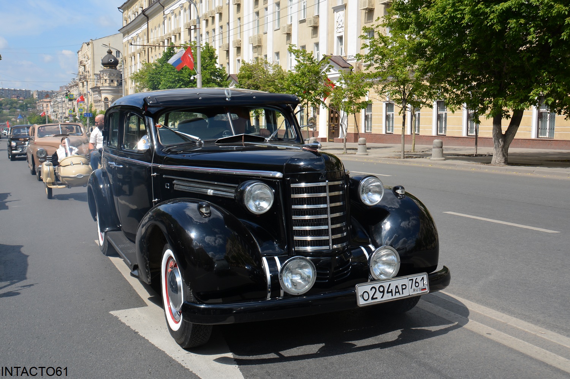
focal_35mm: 33
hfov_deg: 57.3
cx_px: 285
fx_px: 522
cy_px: 190
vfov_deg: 39.9
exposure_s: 1/250
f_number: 8
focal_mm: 22
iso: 100
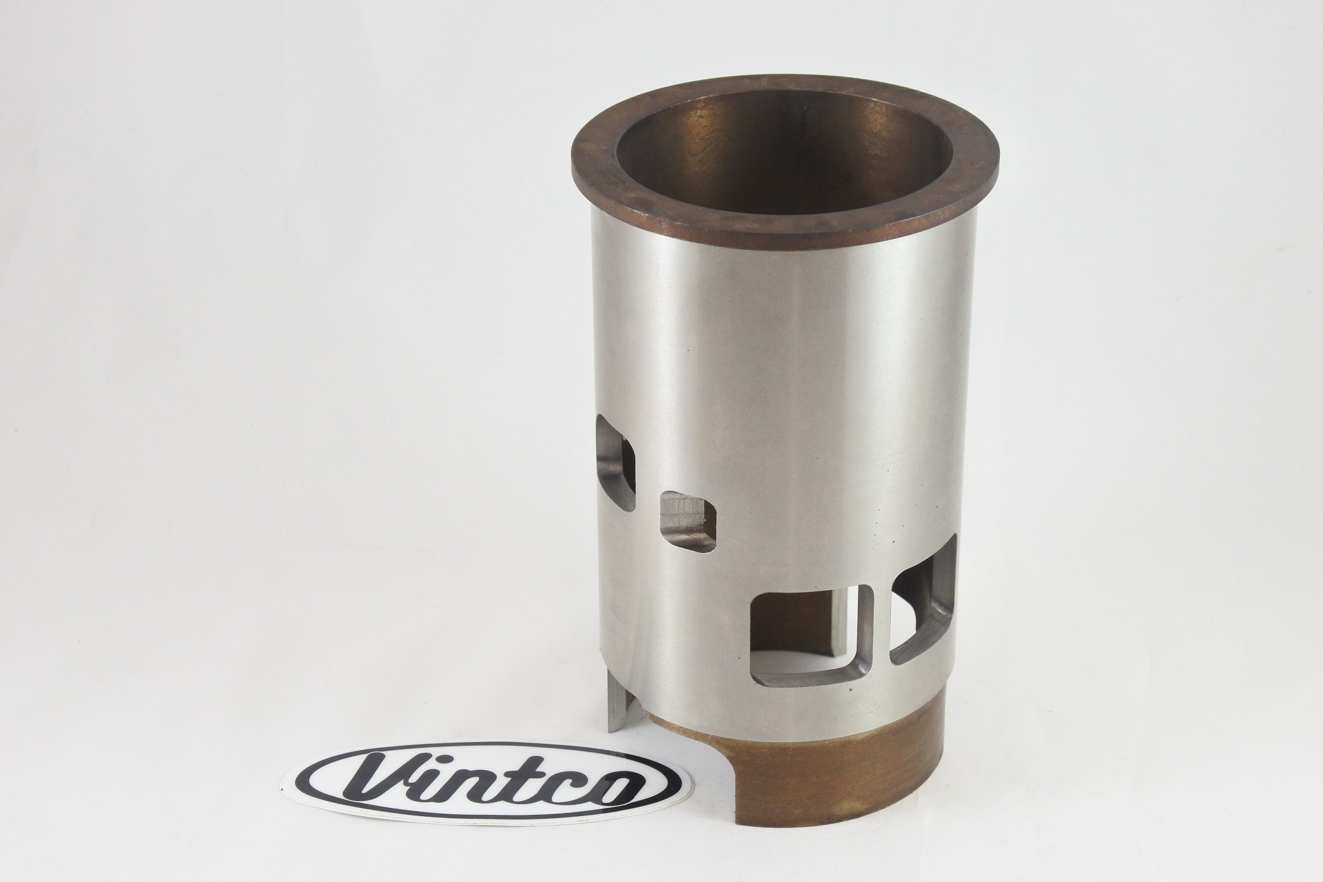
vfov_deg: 21.3
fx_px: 2352
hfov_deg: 31.4
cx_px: 662
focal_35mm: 64
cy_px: 441
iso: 800
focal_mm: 24
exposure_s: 1/125
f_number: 5
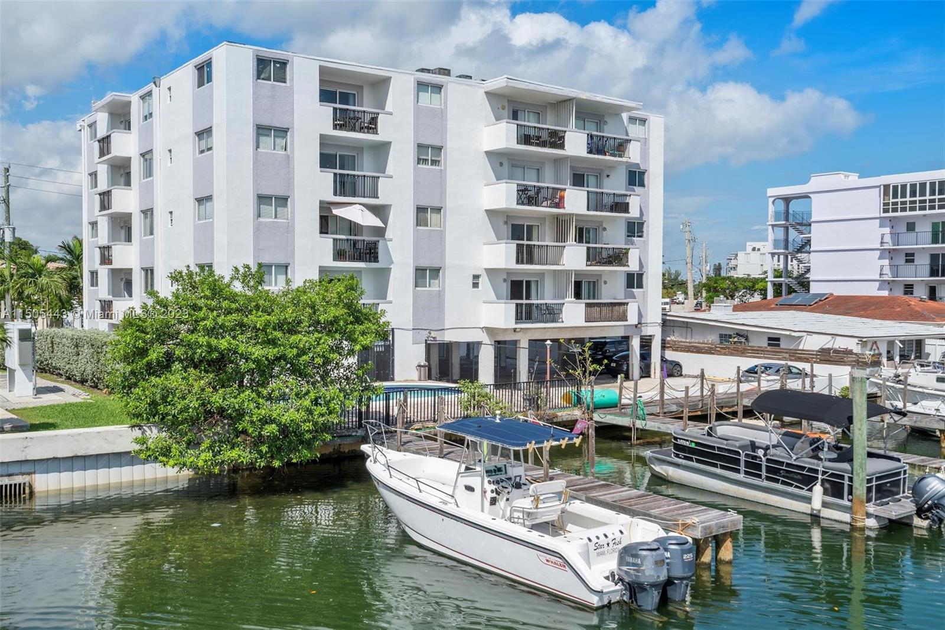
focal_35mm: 35
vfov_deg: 37.8
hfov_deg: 54.4
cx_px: 472
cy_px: 315
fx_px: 919
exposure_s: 1/400
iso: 100
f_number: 10
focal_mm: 35
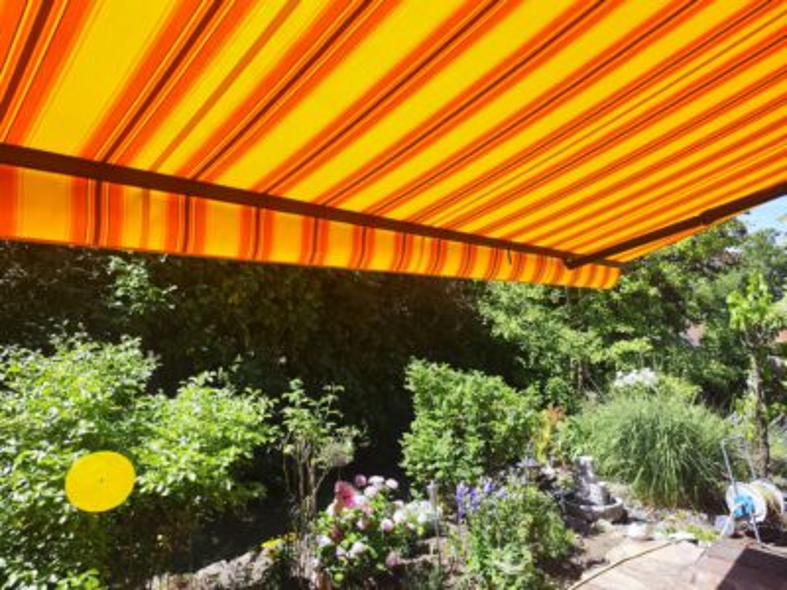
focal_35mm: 23
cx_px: 394
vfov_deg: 58.9
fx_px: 523
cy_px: 295
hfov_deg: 73.9
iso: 50
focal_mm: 7.01
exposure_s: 1/393
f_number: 1.69
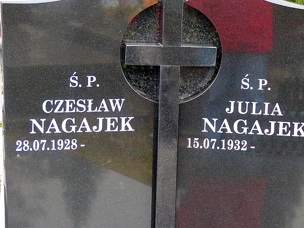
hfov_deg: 15.3
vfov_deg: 11.5
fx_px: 1133
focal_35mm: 129
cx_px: 152
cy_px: 114
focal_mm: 23.1
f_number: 2.8
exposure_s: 1/60
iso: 400
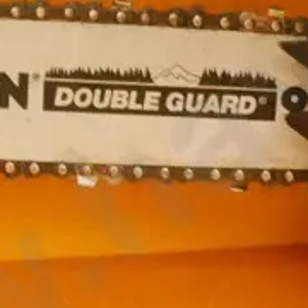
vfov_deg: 11.4
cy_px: -11
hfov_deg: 11.2
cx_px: 421
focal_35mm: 151
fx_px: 1520
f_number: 3.7
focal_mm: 15
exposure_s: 1/20
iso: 3200
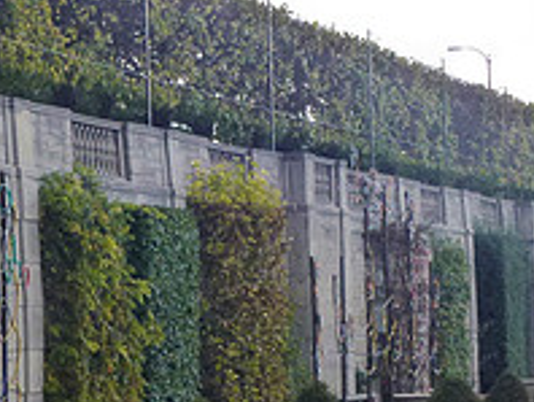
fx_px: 2935
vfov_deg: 7.8
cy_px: 212
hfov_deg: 10.4
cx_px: 178
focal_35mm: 190
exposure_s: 1/80
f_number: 4.6
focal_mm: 11.7
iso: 160
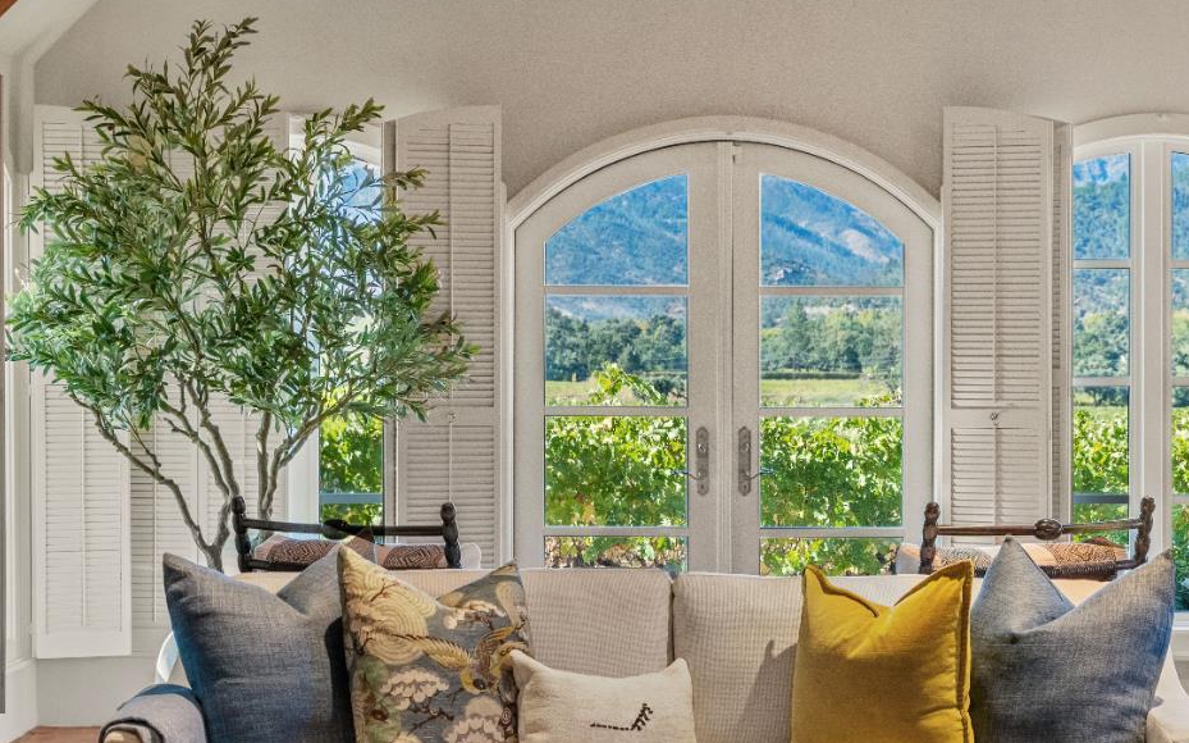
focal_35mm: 80
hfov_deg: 25.7
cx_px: 733
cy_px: 364
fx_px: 2596
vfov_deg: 16.3
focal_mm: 48.7
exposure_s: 1/1000
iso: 400
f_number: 7.1
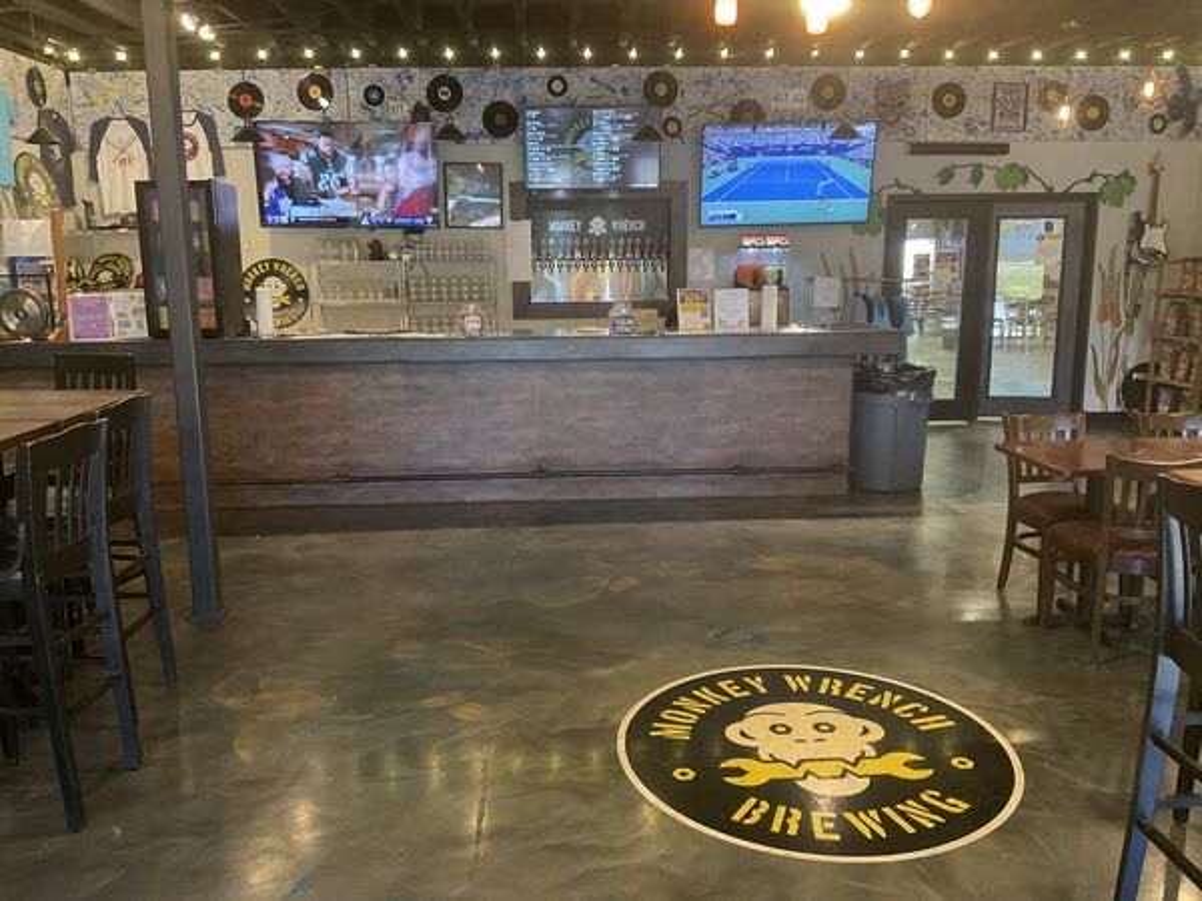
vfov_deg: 48.2
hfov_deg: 61.7
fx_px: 1007
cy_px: 450
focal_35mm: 29
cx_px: 601
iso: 320
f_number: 1.8
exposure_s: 1/40
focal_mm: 3
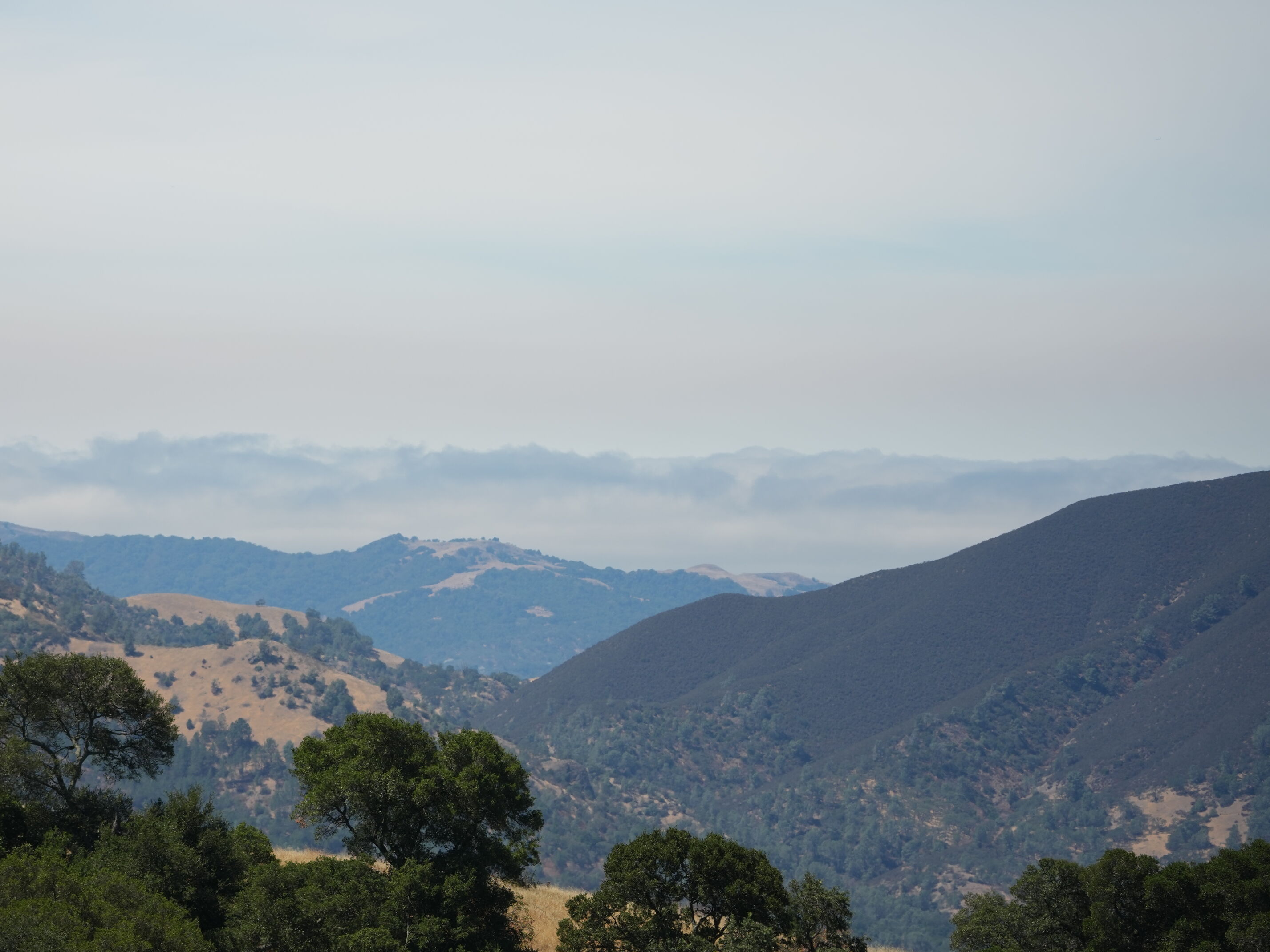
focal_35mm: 230
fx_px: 8439
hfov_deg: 8.6
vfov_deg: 6.5
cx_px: 349
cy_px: 577
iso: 200
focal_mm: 158
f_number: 6.3
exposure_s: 1/1250
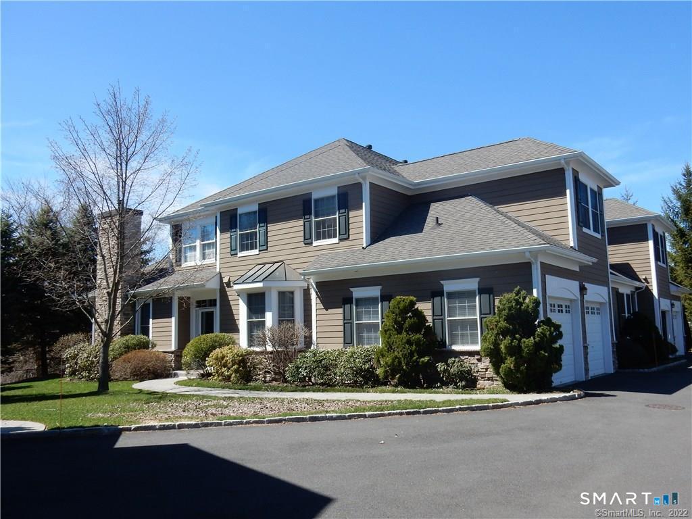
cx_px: 346
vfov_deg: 46.8
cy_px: 260
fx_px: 600
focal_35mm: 30
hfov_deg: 60.0
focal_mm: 5.4
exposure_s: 1/800
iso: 125
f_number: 4
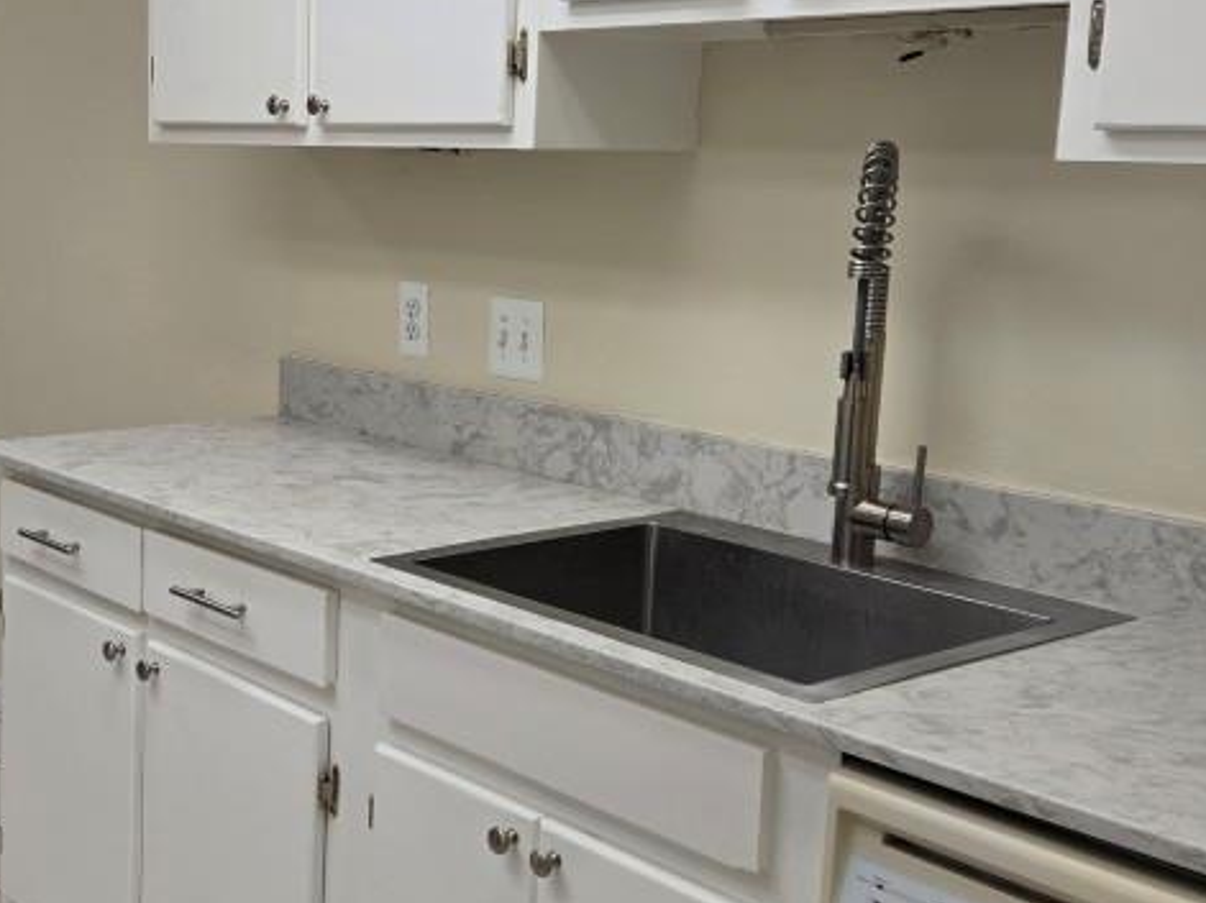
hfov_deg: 36.9
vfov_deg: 29.1
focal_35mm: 50
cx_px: 251
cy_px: 425
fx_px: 1742
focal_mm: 5.4
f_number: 1.8
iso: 40
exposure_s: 1/120
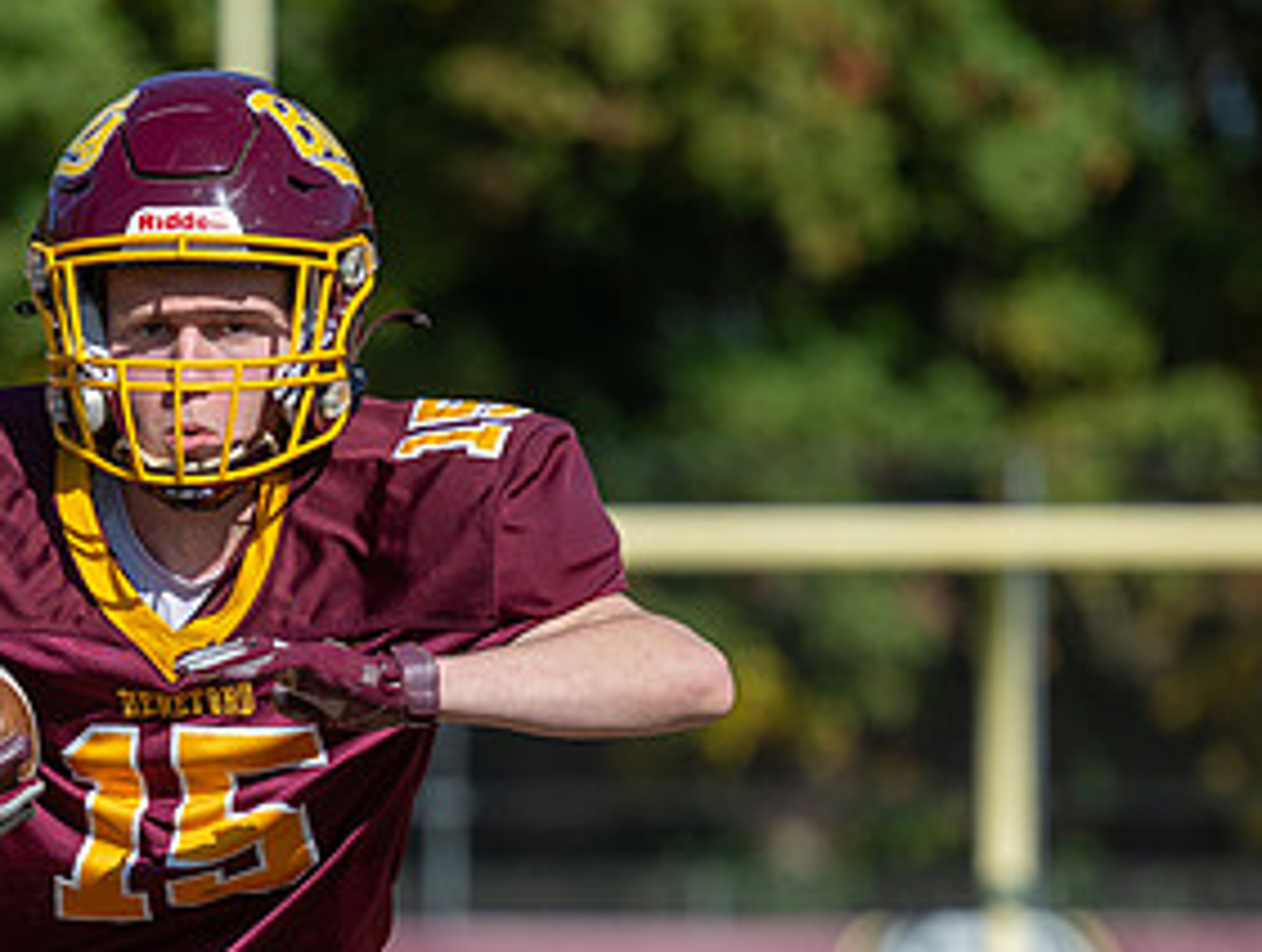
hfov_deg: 5.5
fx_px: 13153
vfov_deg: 4.1
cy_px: 861
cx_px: 162
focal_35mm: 360
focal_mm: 125
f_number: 2.8
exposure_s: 1/1600
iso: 80
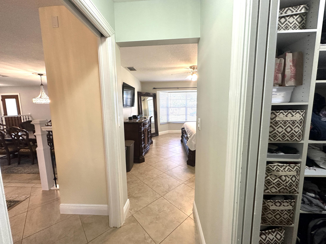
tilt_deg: -5.9
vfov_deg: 85.7
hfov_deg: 102.1
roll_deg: +0.7
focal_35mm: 14
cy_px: 122
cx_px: 163
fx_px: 132
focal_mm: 2.22
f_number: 2.2
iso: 200
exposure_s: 1/120
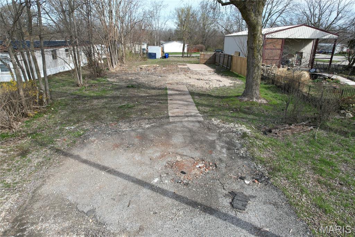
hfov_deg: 78.6
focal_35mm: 22
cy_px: 118
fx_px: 217
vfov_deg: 57.2
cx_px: 178
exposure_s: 1/1000
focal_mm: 8.38
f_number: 2.8
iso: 100
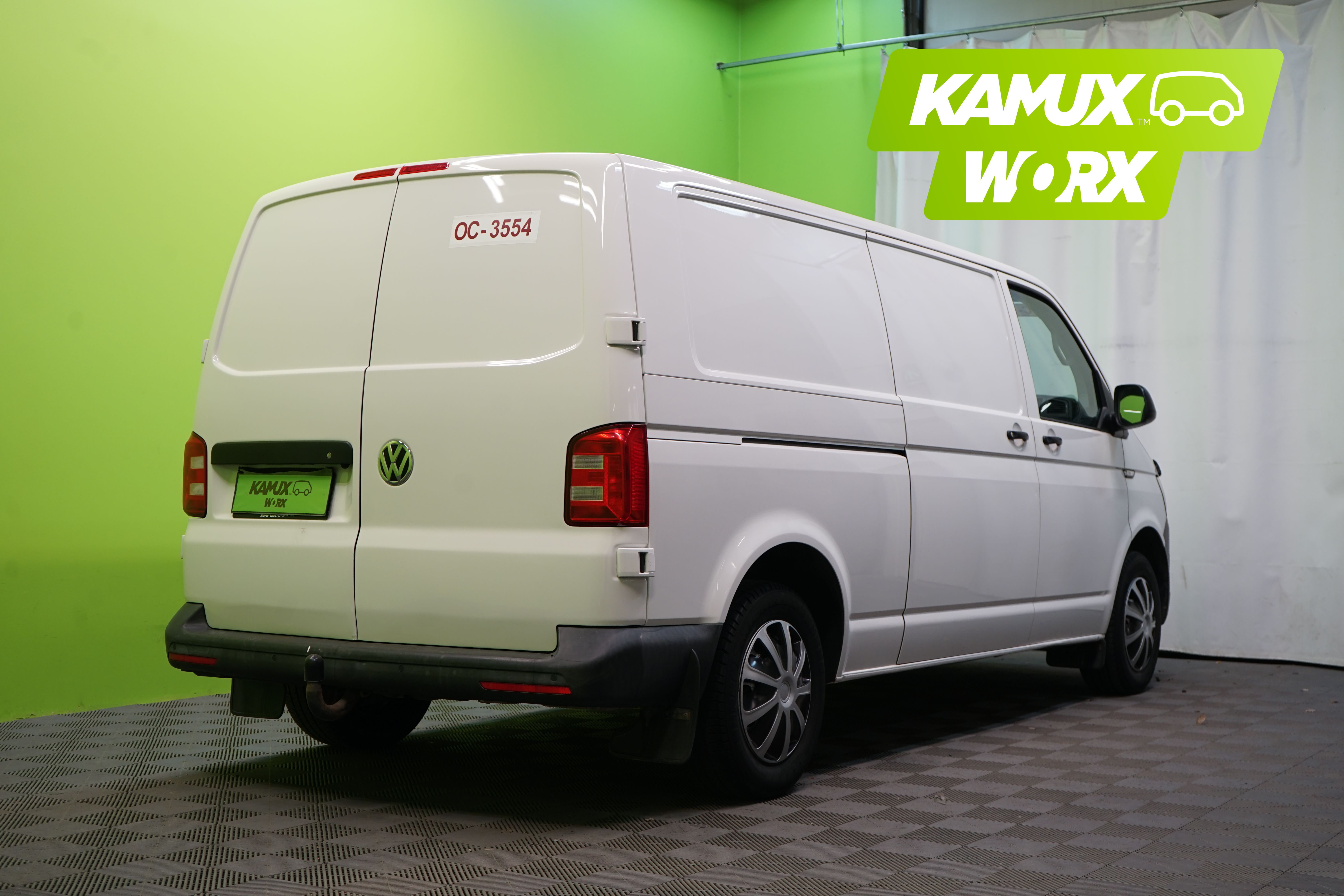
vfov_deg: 29.9
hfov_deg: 43.6
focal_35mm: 45
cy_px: 448
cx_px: 672
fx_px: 1680
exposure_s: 1/50
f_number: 5.6
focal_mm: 45
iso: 400
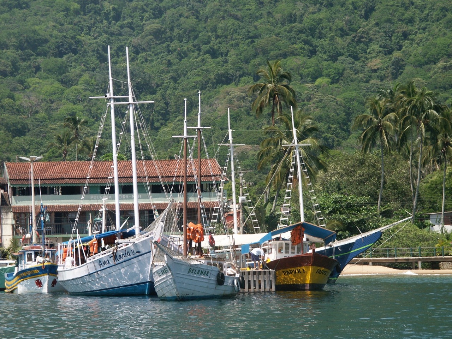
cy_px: 170
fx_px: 2298
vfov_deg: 8.4
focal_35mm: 176
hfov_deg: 11.2
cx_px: 226
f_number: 5.6
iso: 100
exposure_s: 1/500
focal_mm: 44.48
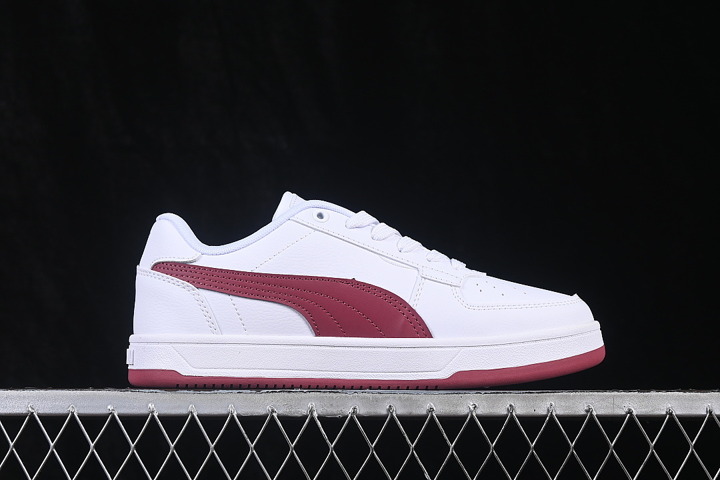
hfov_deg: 27.0
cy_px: 240
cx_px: 360
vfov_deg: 18.2
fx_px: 1500
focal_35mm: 75
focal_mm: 50
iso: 160
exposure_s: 1/80
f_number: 8
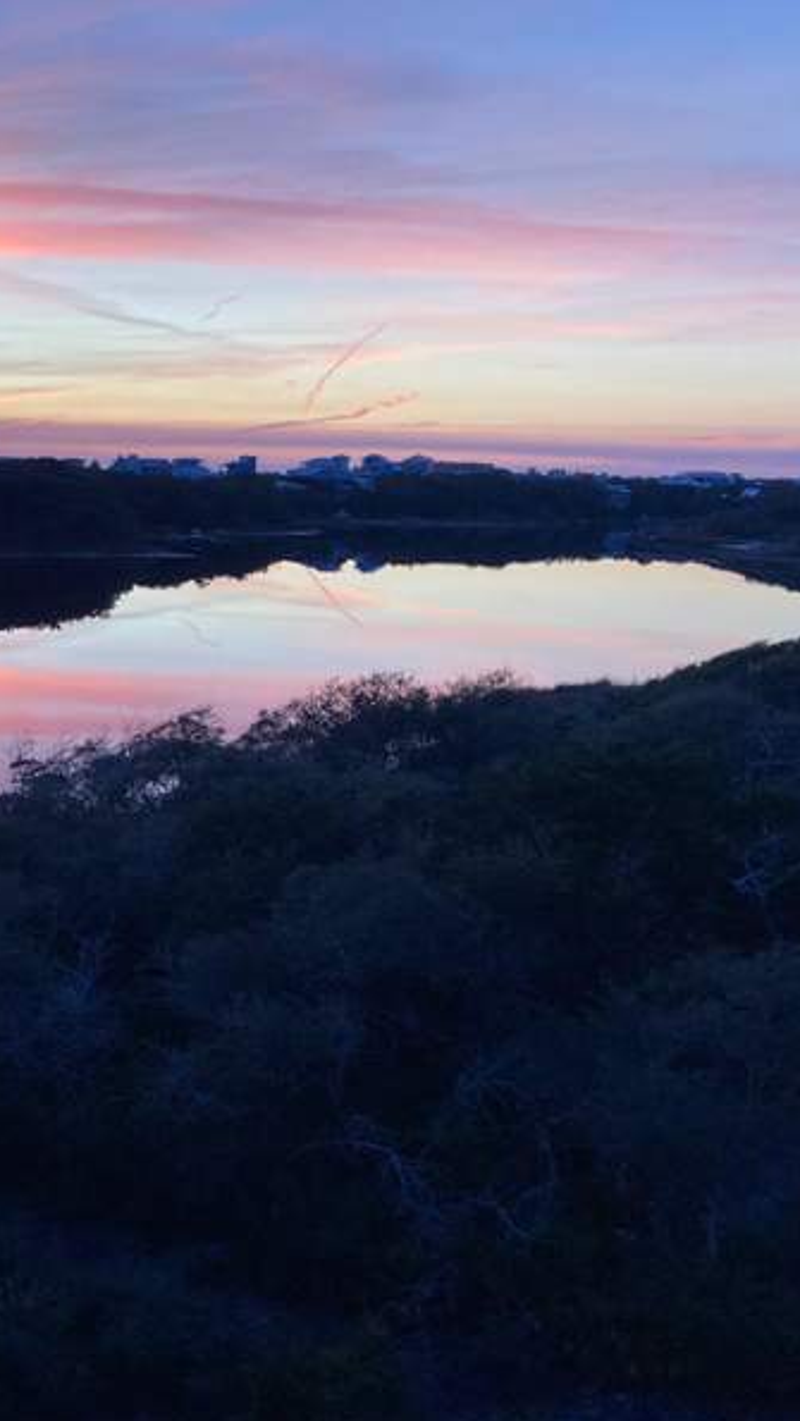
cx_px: -19
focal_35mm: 41
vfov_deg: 49.4
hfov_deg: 27.2
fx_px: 1545
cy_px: 714
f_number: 1.8
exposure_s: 1/60
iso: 100
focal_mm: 3.99
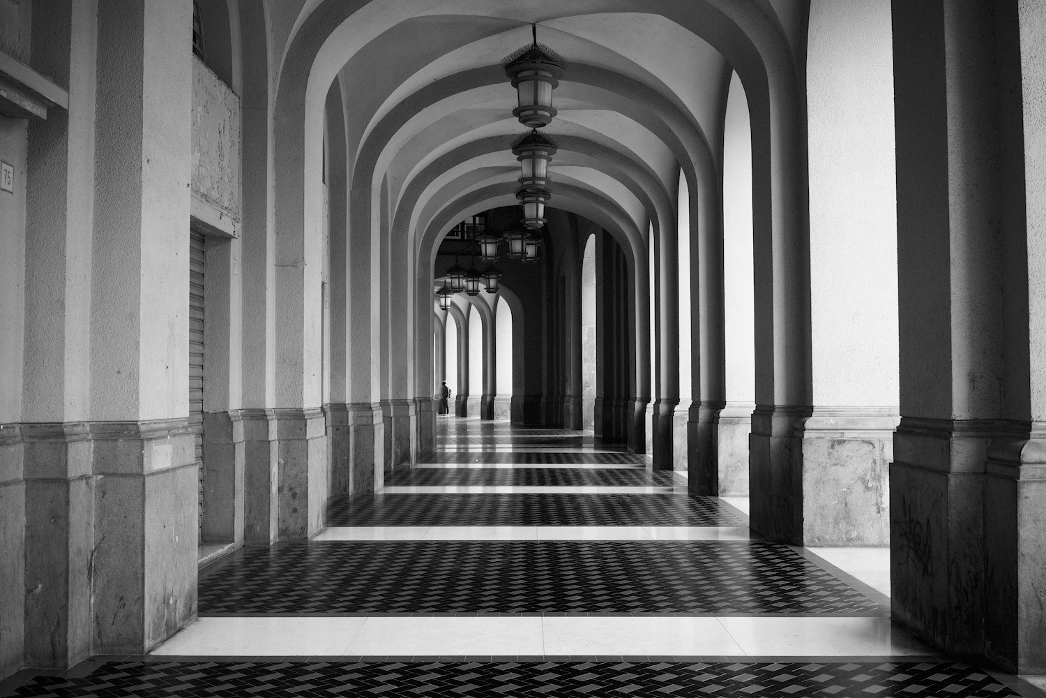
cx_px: 523
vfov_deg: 37.9
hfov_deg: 54.4
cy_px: 349
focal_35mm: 35
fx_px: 1017
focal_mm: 35
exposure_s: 1/20
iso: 200
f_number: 8
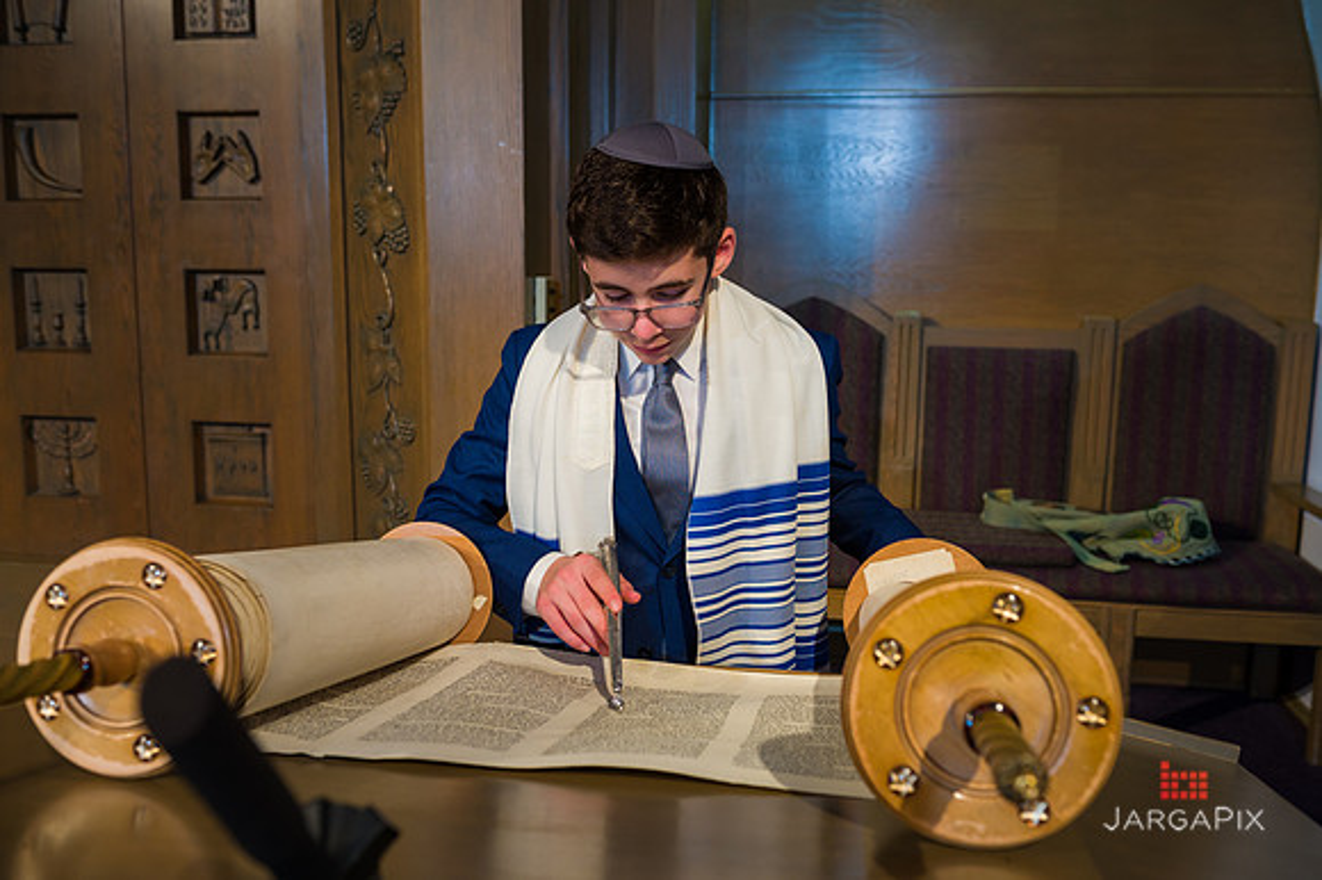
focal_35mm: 32
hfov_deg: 58.7
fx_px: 1174
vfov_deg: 41.1
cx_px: 661
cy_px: 440
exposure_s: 1/200
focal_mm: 32
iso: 800
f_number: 5
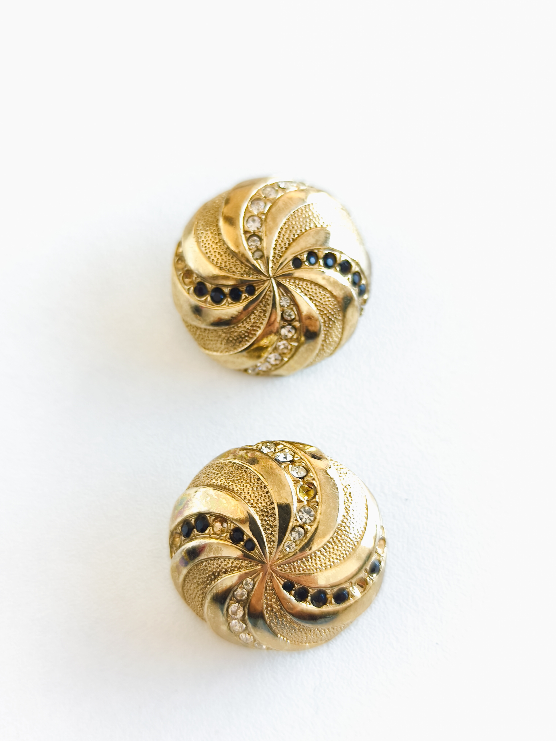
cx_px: 278
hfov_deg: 44.2
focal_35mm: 32
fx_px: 685
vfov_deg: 56.8
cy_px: 370
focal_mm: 6.14
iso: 50
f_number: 1.65
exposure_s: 1/10
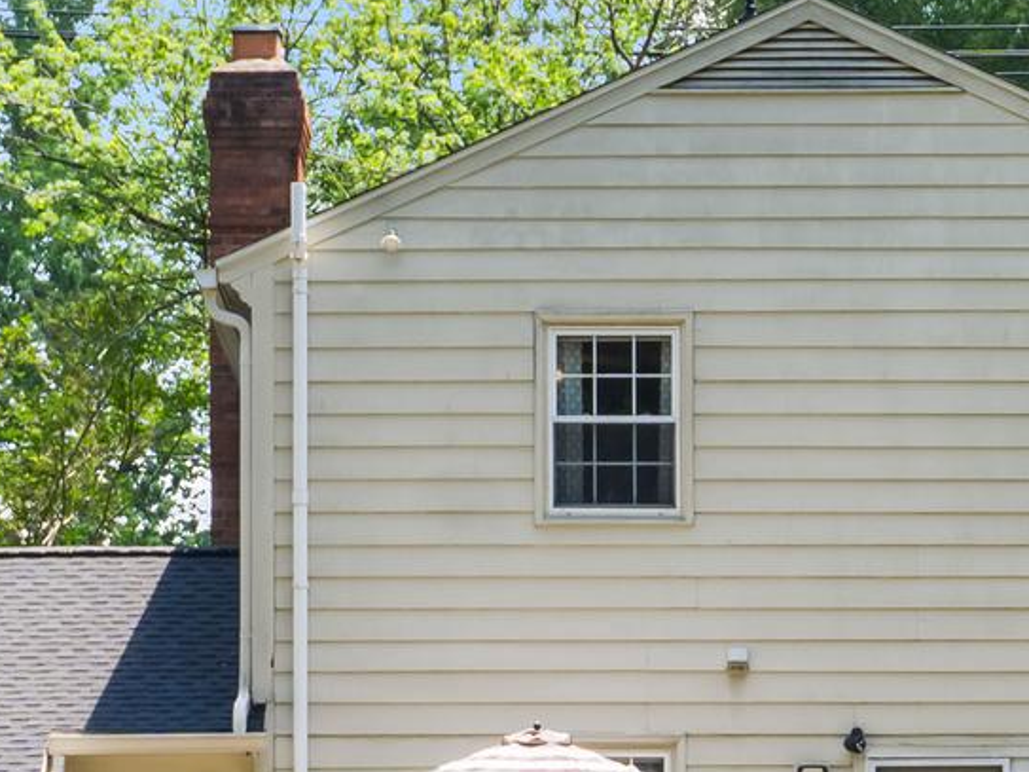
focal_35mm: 256
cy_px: 809
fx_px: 7603
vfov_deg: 5.8
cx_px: 883
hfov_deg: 7.7
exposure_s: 1/100
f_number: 8
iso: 100
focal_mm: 47
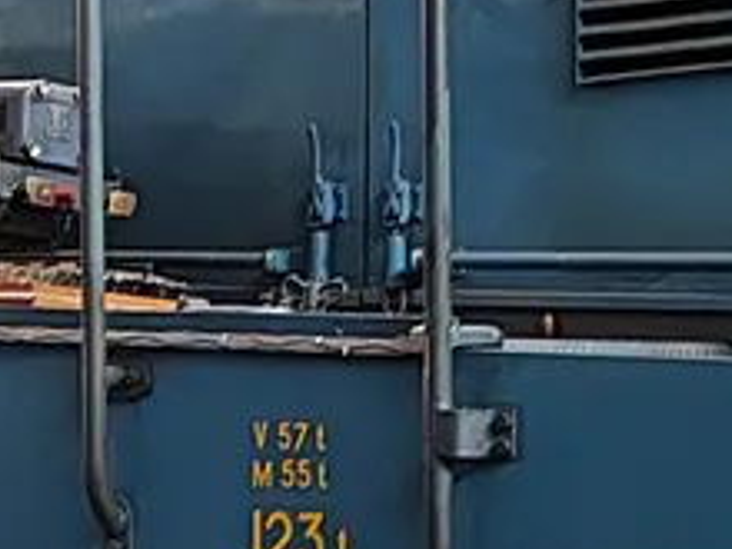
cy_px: 359
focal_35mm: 131
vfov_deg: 11.3
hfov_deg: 14.8
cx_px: -30
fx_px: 2770
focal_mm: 5.89
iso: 947
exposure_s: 1/13
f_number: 1.89
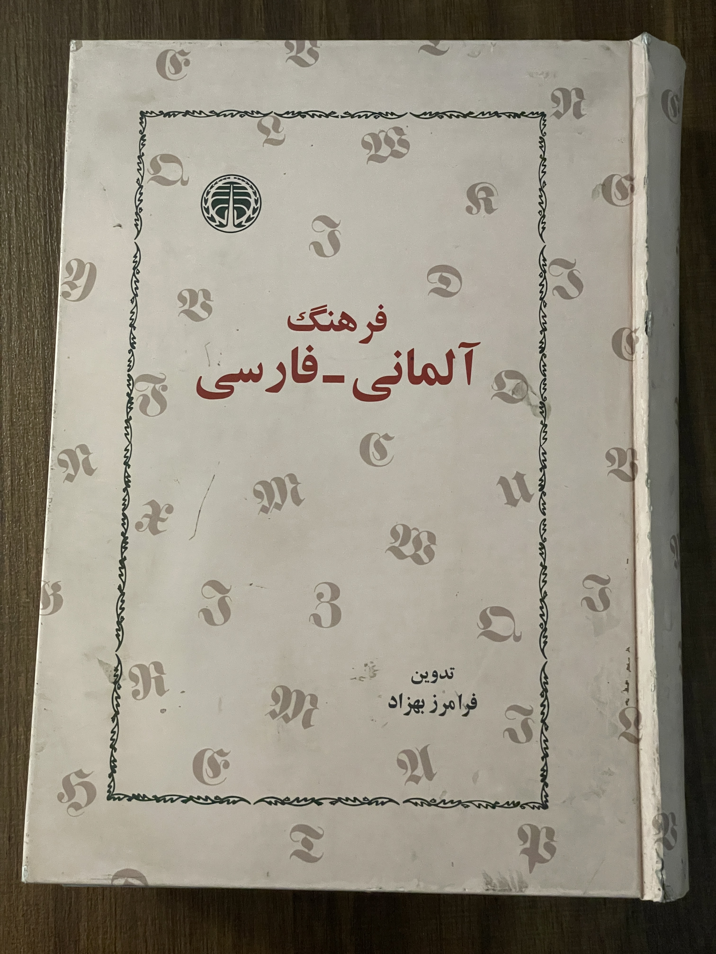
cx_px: 358
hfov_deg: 28.0
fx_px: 1434
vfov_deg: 36.8
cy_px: 477
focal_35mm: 52
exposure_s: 1/60
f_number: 2
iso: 800
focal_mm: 6
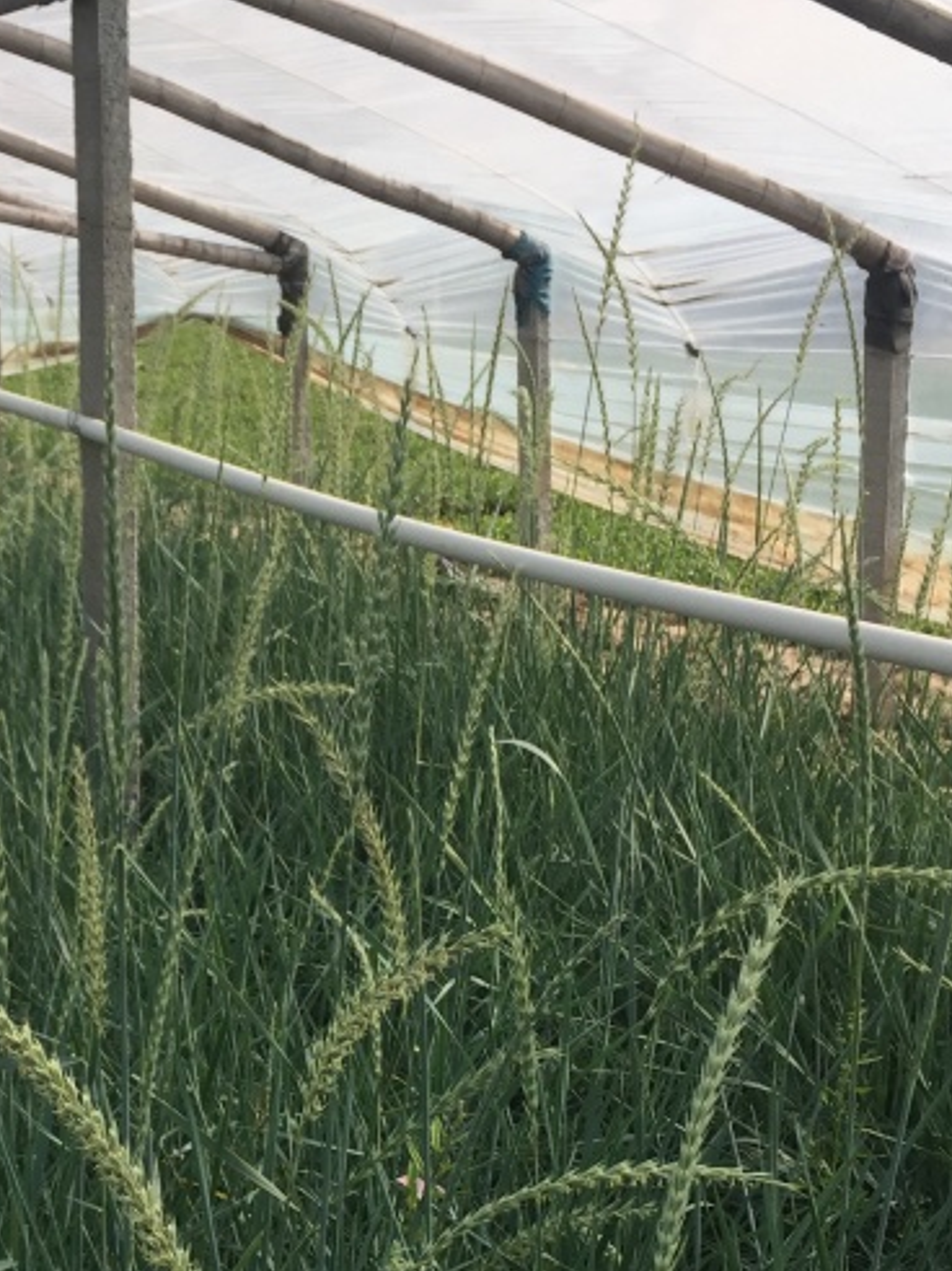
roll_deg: +1.2
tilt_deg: -20.5
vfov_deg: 29.7
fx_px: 2311
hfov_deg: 22.8
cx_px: 137
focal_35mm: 63
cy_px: 1089
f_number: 2.2
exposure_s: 1/1319
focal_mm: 4.15
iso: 32
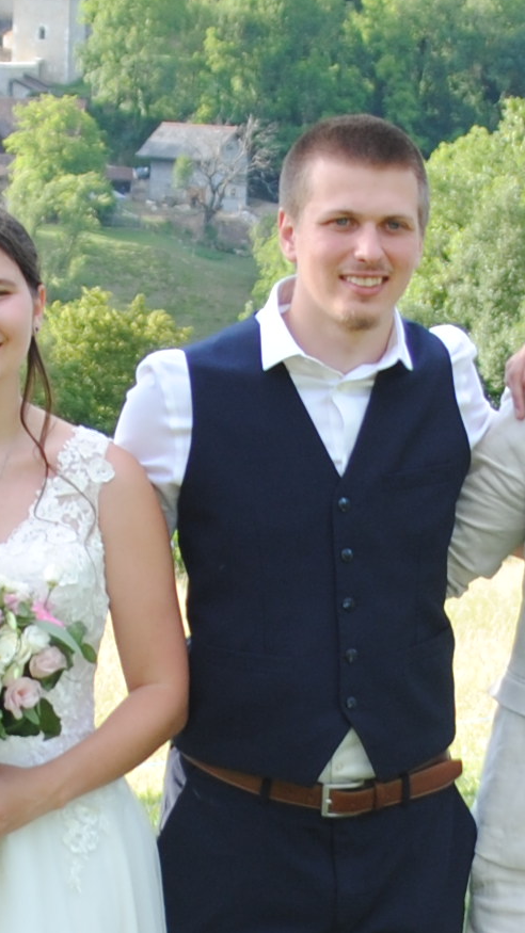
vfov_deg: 12.9
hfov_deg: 7.3
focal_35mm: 167
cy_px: 641
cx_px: 235
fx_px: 4134
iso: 100
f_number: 5.6
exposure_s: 1/125
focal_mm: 24
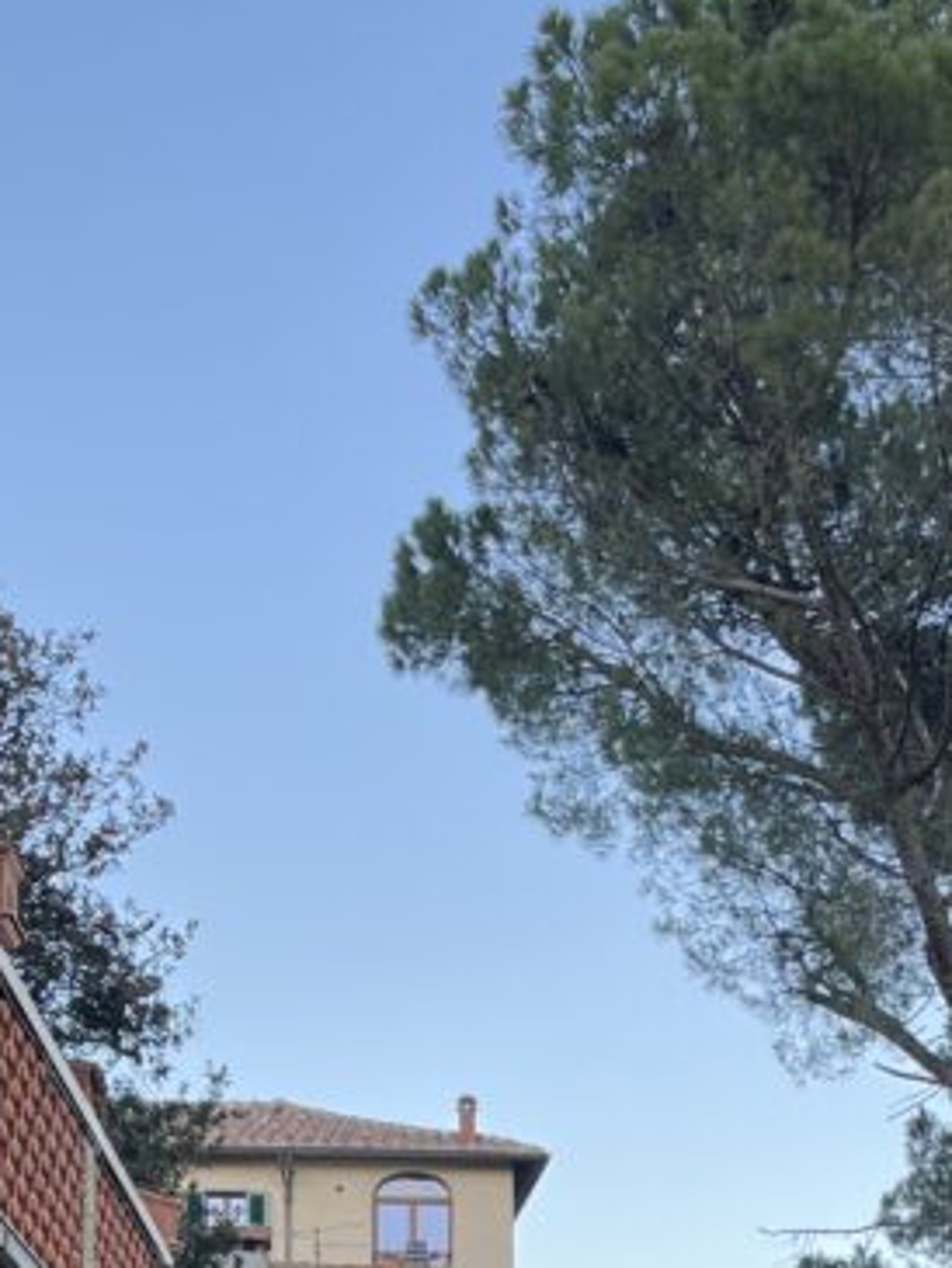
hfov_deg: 20.2
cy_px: 1615
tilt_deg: +3.8
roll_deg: +0.7
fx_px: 2675
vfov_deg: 23.7
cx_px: 577
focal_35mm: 73
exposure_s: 1/148
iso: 40
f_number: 1.6
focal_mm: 5.1
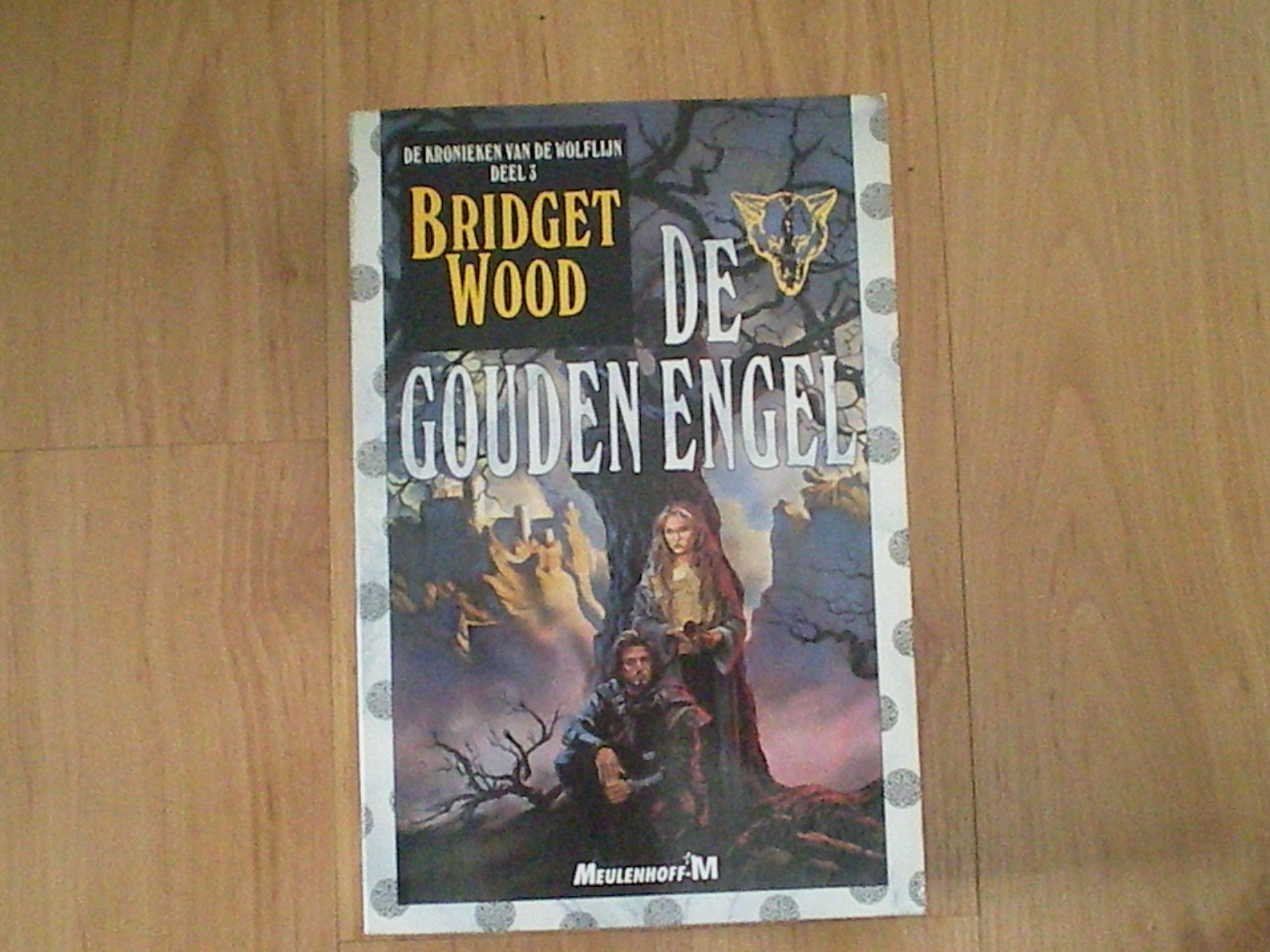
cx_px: 644
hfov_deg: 46.8
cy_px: 498
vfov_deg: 36.0
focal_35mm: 40
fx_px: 1468
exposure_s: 1/56.3
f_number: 3.1
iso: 1800
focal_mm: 6.3
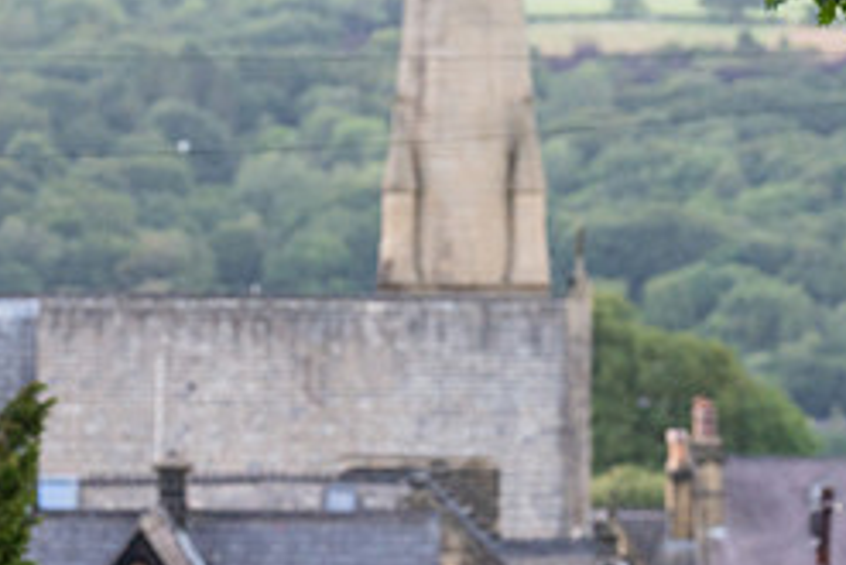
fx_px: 7336
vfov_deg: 4.4
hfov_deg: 6.6
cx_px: 274
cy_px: 659
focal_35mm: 312
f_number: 3.5
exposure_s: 1/800
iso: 2000
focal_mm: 133
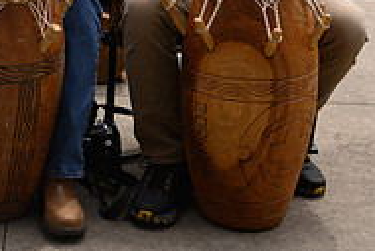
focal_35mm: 119
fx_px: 1240
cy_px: -128
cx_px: -73
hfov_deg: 16.5
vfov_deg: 11.1
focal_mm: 39
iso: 100
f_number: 10
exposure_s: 1/80
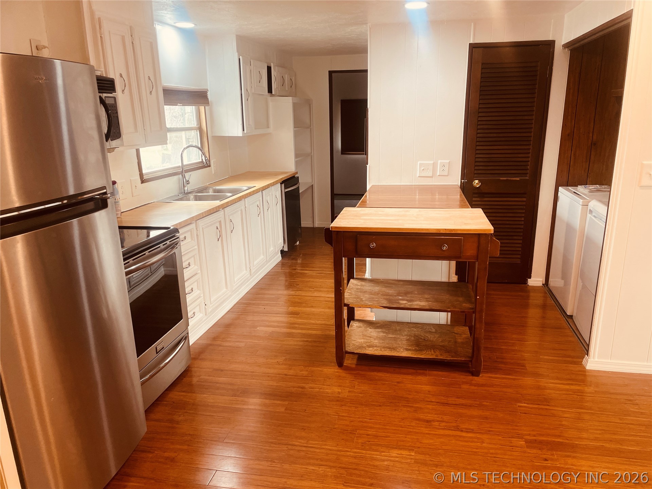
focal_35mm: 26
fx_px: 490
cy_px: 244
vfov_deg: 53.1
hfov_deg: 67.3
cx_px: 326
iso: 80
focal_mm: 4.2
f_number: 1.6
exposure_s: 1/60
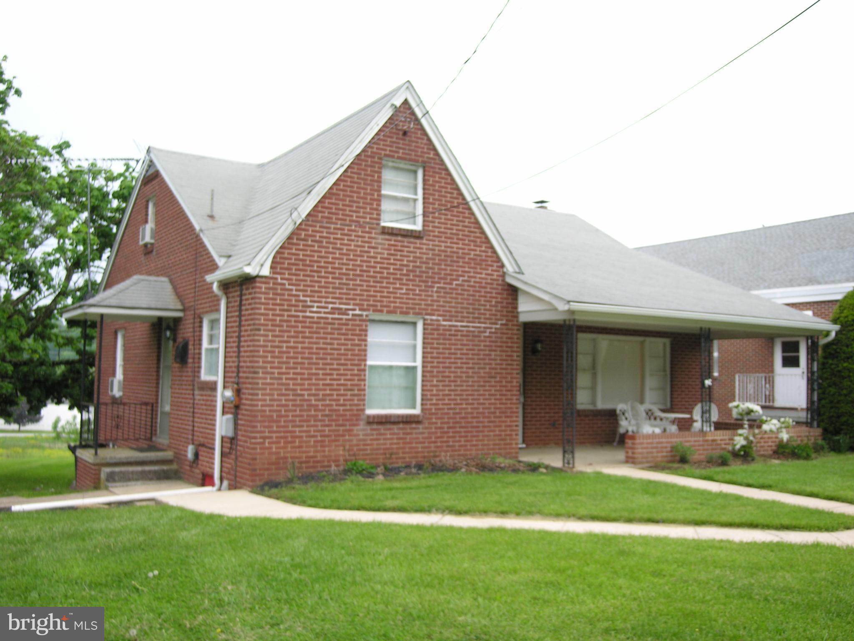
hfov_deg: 54.0
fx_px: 839
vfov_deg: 41.8
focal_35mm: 34
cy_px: 320
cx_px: 427
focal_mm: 8.7
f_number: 3
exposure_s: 1/8.6
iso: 50
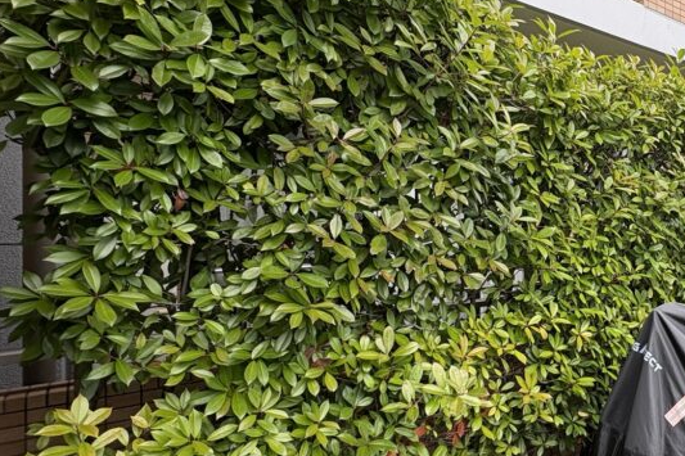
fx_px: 533
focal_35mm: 28
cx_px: 592
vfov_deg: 46.4
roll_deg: -0.7
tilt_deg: -0.1
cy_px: 230
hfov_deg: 57.9
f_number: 2.2
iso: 50
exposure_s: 1/160
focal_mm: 2.22
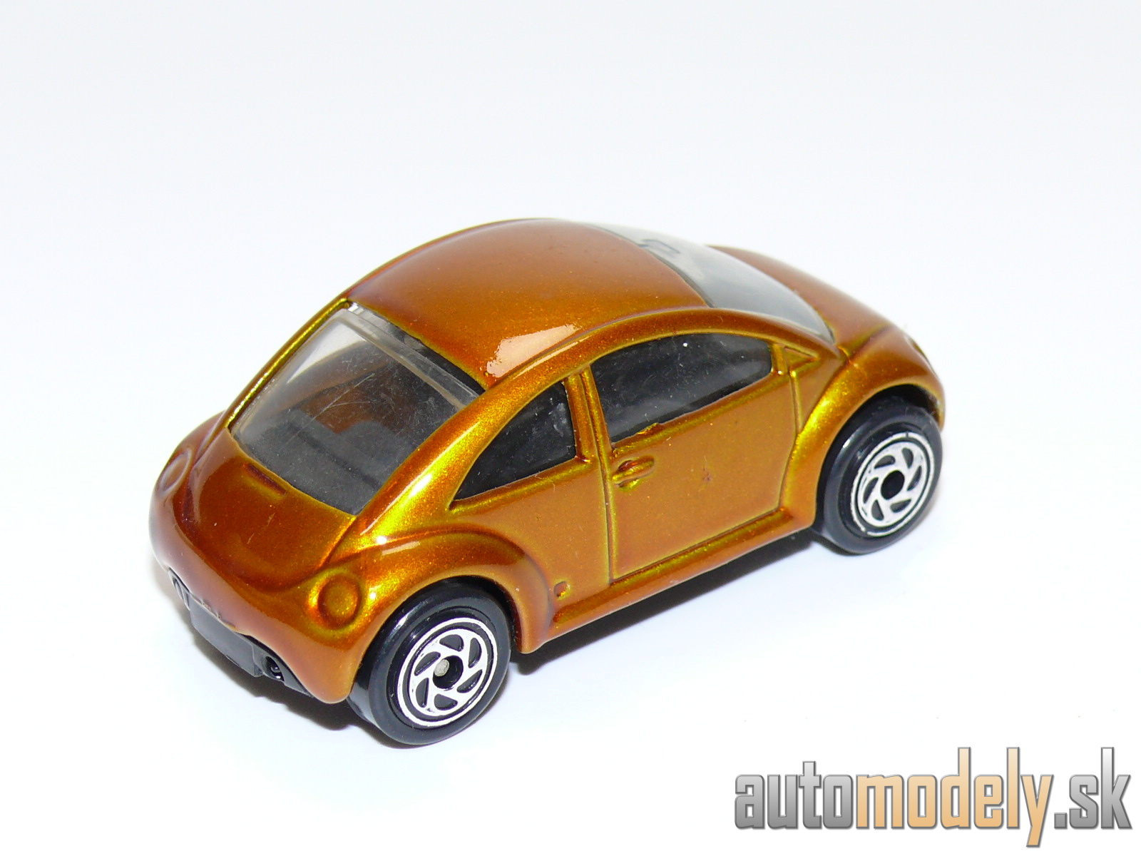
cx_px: 570
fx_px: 3065
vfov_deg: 15.9
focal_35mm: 93
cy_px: 428
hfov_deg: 21.1
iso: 100
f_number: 4
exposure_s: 1/30
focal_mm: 12.7
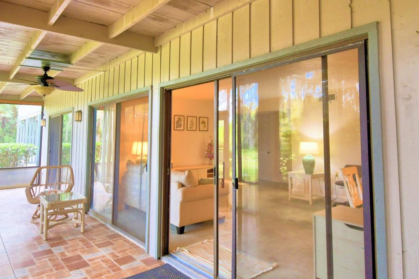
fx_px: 268
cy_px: 117
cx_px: 228
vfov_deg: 54.8
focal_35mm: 23
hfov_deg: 75.9
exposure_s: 1/30
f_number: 4.5
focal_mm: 10
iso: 400
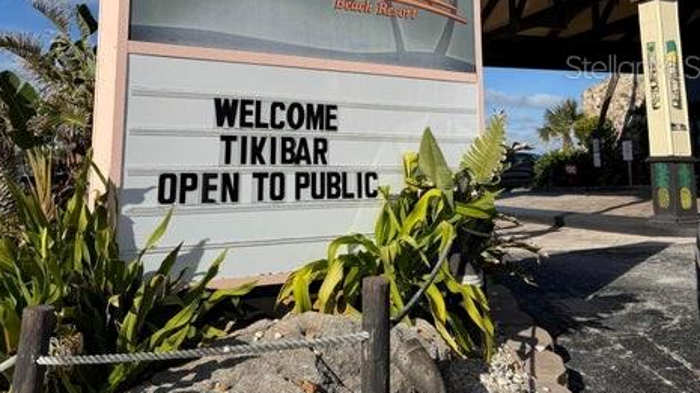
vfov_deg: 31.7
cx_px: 346
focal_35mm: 36
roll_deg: +1.4
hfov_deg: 55.3
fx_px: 668
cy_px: 66
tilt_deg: +10.2
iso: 80
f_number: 1.78
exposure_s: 1/7937
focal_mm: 6.76
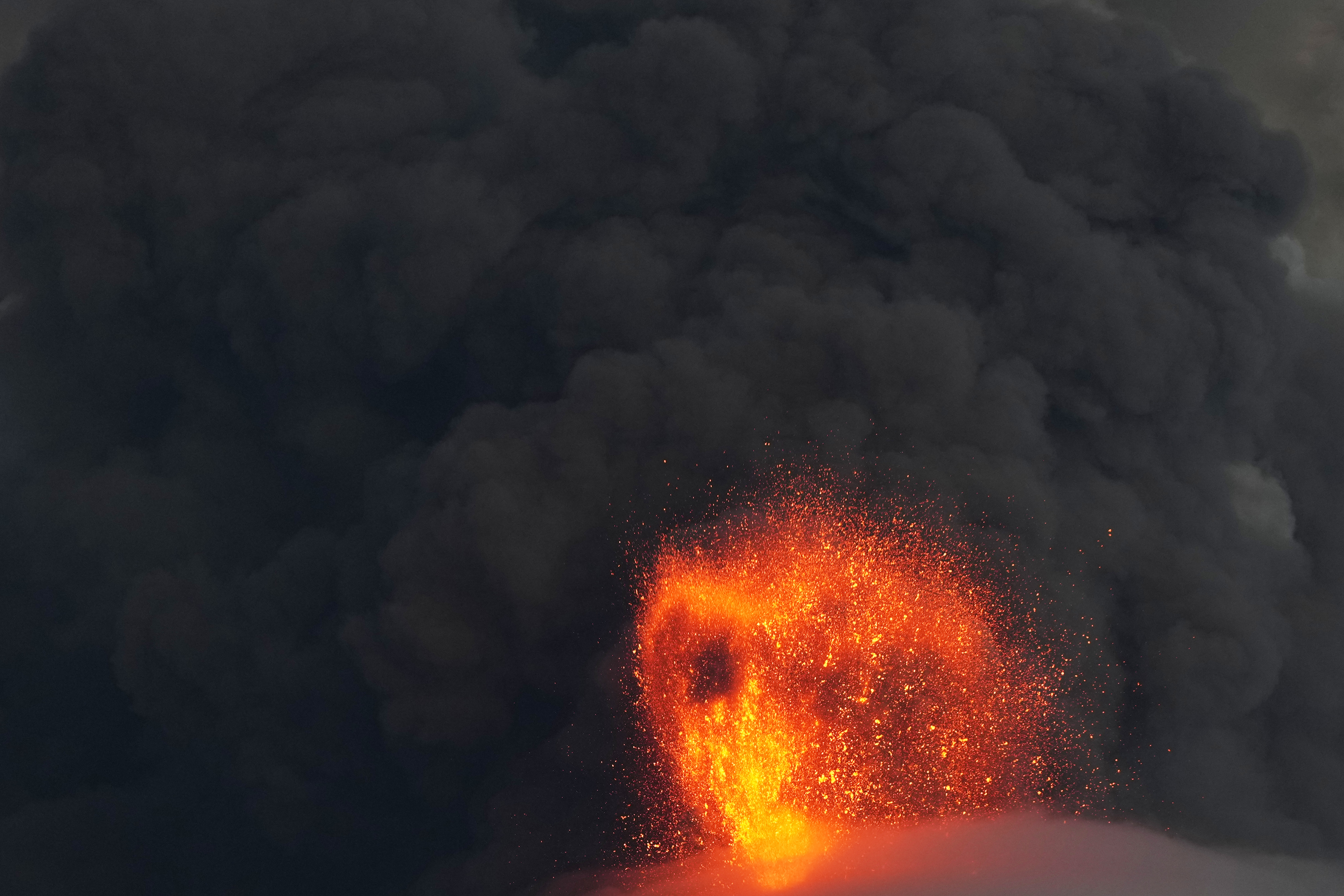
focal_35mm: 354
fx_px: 13215
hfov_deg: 5.8
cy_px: 617
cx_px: 679
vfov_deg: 3.9
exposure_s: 1/60
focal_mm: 200
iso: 800
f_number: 3.5
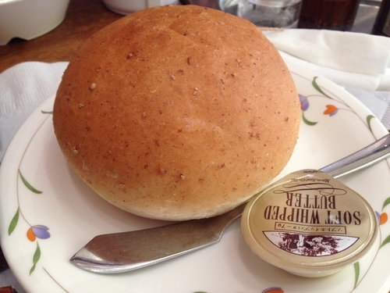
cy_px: 146
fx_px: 372
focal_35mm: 33
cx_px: 195
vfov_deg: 42.9
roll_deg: +1.5
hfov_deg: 55.4
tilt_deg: -43.7
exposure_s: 1/20
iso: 80
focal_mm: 4.12
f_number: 2.4
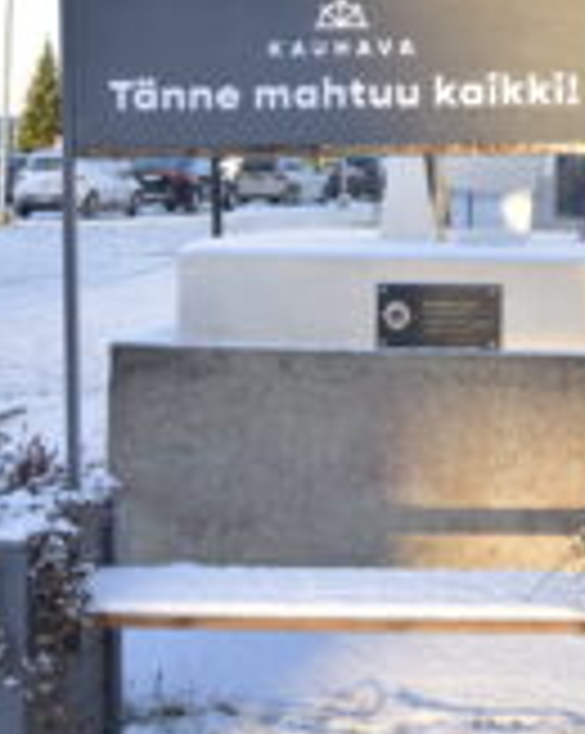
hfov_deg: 16.8
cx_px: 520
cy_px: 140
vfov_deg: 21.0
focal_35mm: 90
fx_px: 1951
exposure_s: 1/800
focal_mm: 26
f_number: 5.6
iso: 800
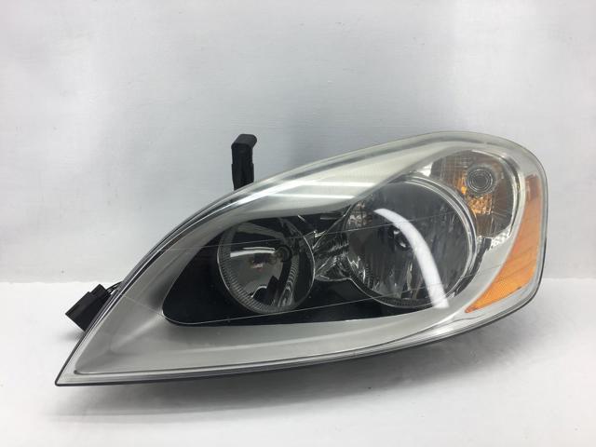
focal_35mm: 29
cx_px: 298
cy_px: 224
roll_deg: -0.5
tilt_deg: -9.7
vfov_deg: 48.2
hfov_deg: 61.7
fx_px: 499
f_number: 2.2
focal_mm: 4.15
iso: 25
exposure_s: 1/138
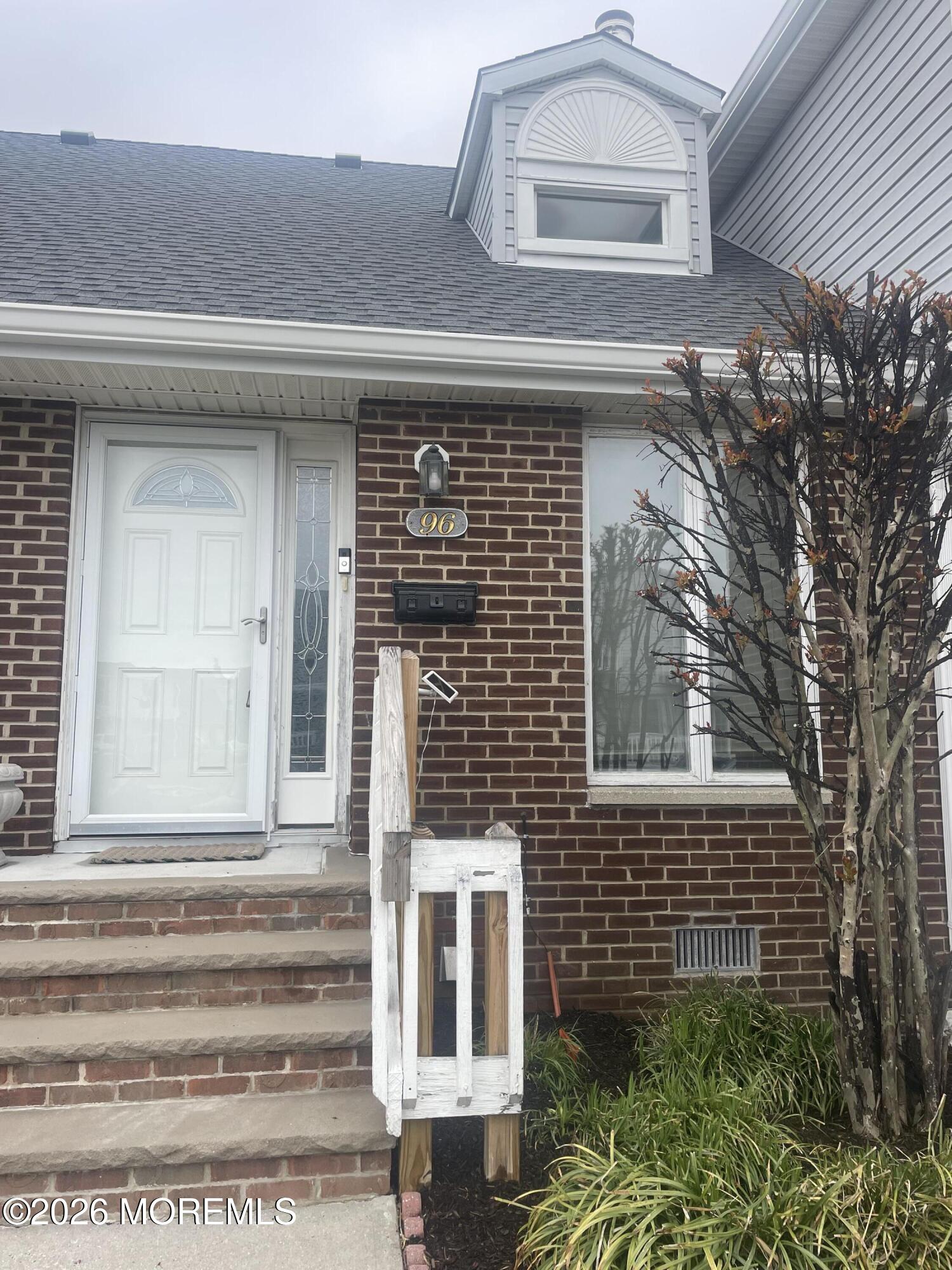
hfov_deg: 53.1
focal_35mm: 26
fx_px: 953
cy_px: 635
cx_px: 476
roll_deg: +1.1
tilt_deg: +8.7
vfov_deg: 67.3
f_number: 1.6
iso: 32
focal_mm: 4.2
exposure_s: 1/1770
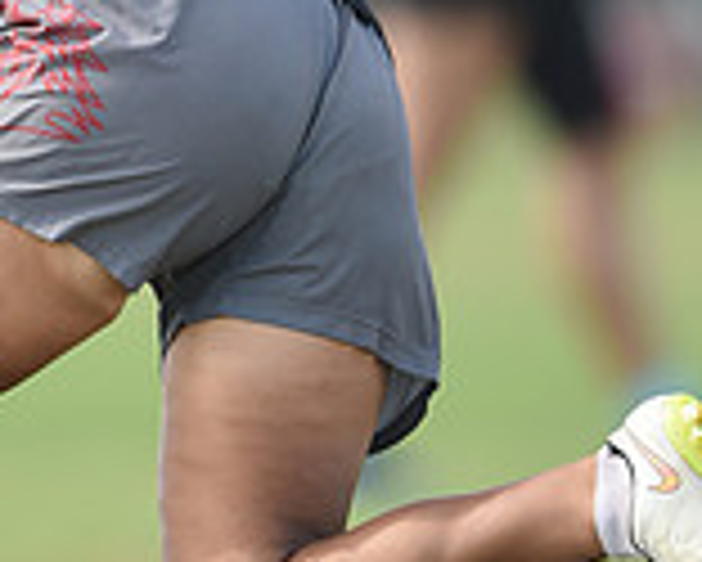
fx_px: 29043
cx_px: -68
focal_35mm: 1397
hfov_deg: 1.4
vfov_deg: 1.1
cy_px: 112
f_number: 2.8
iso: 200
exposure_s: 1/1000
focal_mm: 400
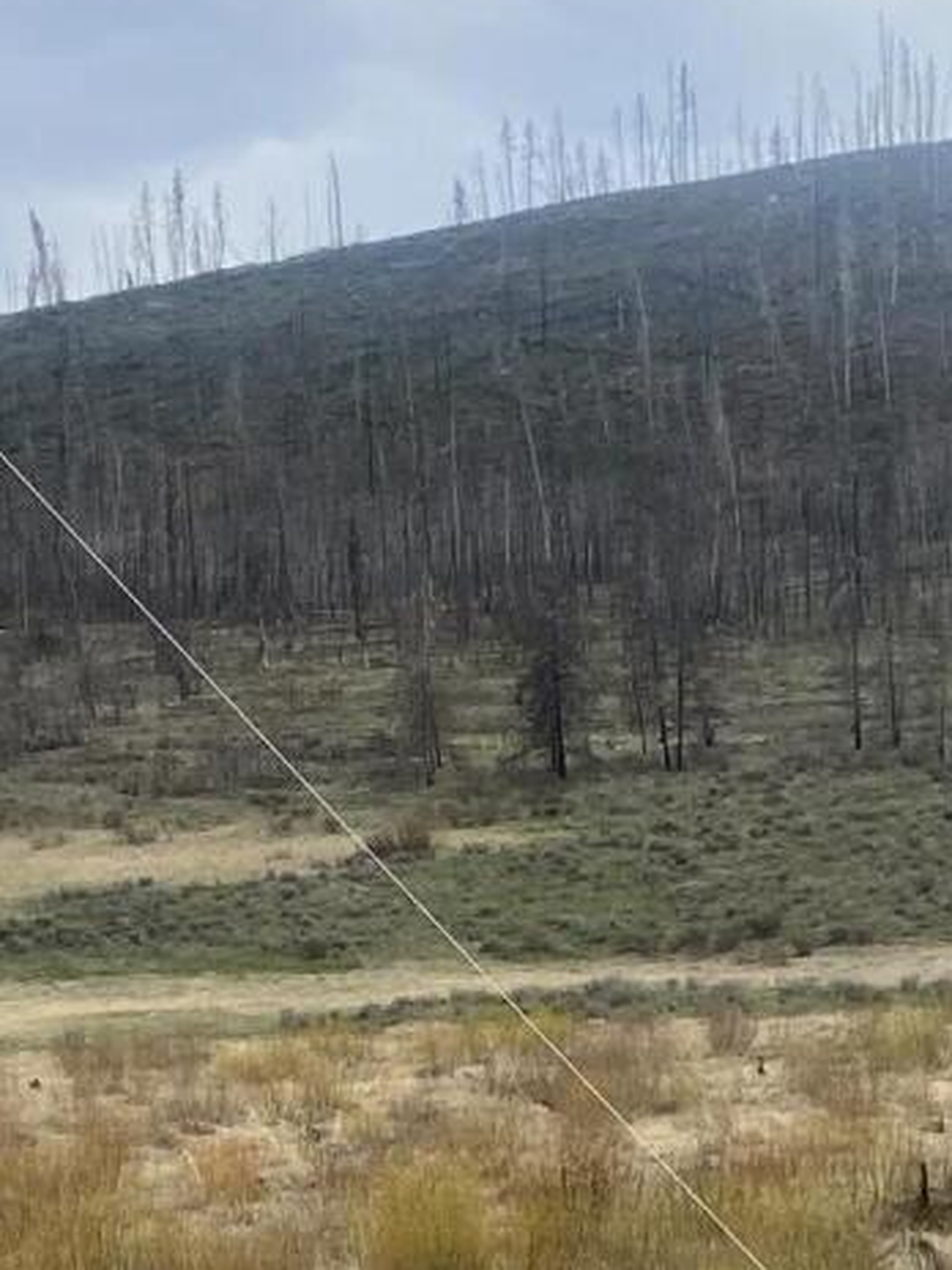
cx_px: 298
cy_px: 1648
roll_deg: +1.5
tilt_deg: -11.6
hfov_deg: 13.2
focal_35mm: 112
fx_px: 4107
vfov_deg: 16.6
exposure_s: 1/1866
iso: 32
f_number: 1.8
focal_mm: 4.25
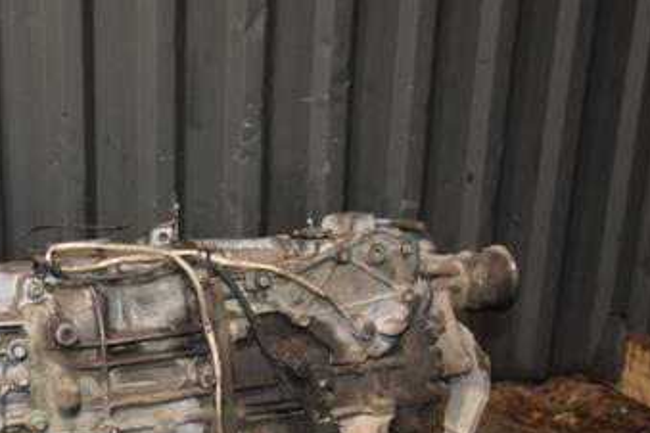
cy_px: 318
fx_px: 1246
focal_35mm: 69
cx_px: 115
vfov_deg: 19.6
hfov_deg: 28.5
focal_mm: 26
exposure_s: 1/60
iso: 800
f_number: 5
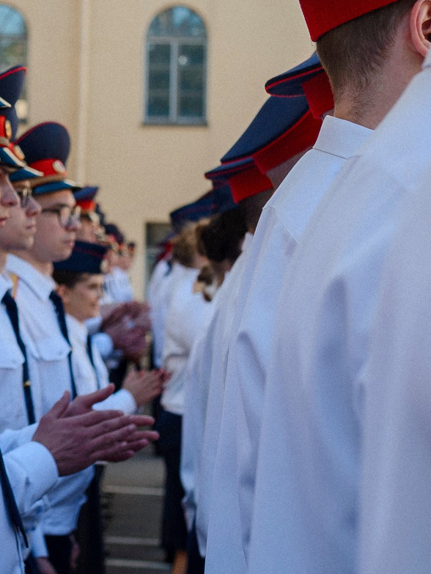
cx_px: -59
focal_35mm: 110
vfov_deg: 17.8
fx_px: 1825
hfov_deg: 13.2
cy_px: 200
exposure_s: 1/500
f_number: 4
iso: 100
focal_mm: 35
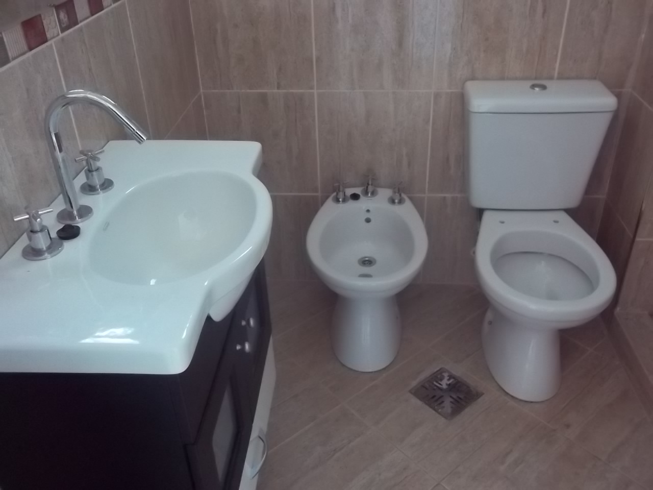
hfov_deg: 56.8
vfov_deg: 44.2
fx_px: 604
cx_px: 326
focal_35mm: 32
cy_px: 245
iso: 278
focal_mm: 5.7
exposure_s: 1/8
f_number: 2.9
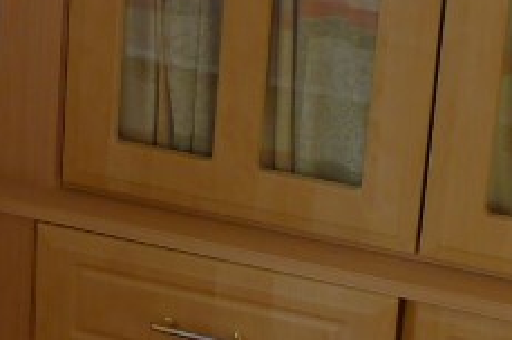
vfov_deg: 11.1
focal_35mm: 121
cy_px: -36
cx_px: -68
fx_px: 1718
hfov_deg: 16.4
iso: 100
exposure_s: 1/60
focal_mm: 5.1
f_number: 2
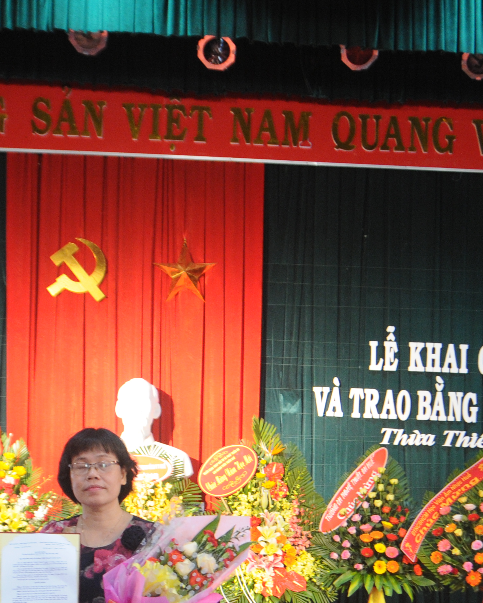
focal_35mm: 72
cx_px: 316
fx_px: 1287
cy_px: 510
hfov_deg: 21.2
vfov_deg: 25.8
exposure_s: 1/40
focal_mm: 20
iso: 640
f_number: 3.2
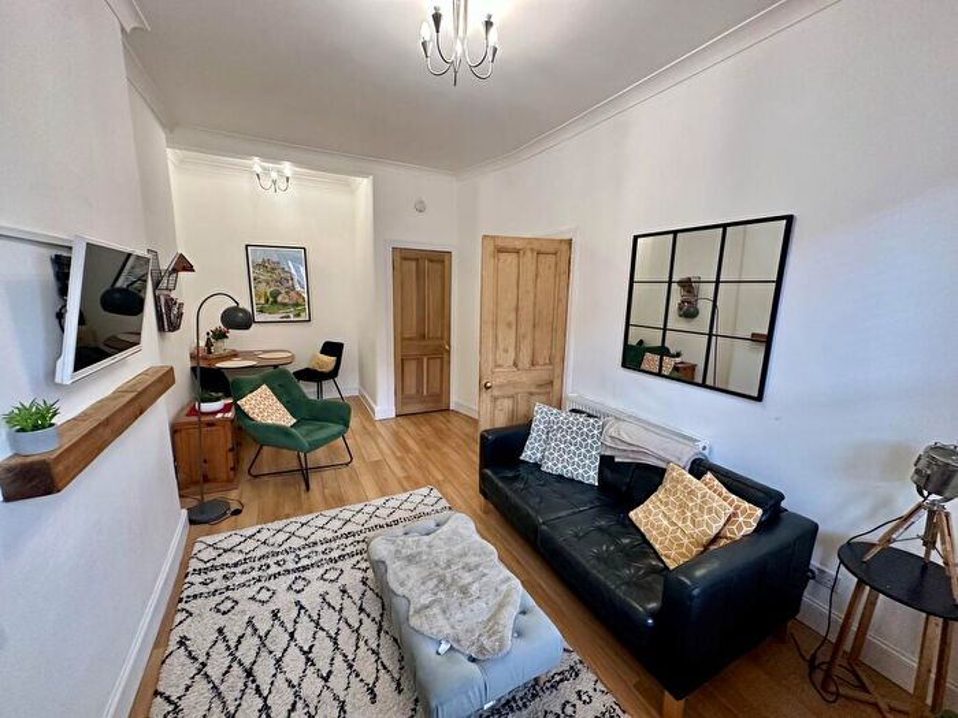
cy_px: 359
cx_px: 479
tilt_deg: -9.2
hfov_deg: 102.1
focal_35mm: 14
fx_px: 387
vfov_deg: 85.7
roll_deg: -1.2
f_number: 2.2
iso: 250
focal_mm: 2.22
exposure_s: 1/100
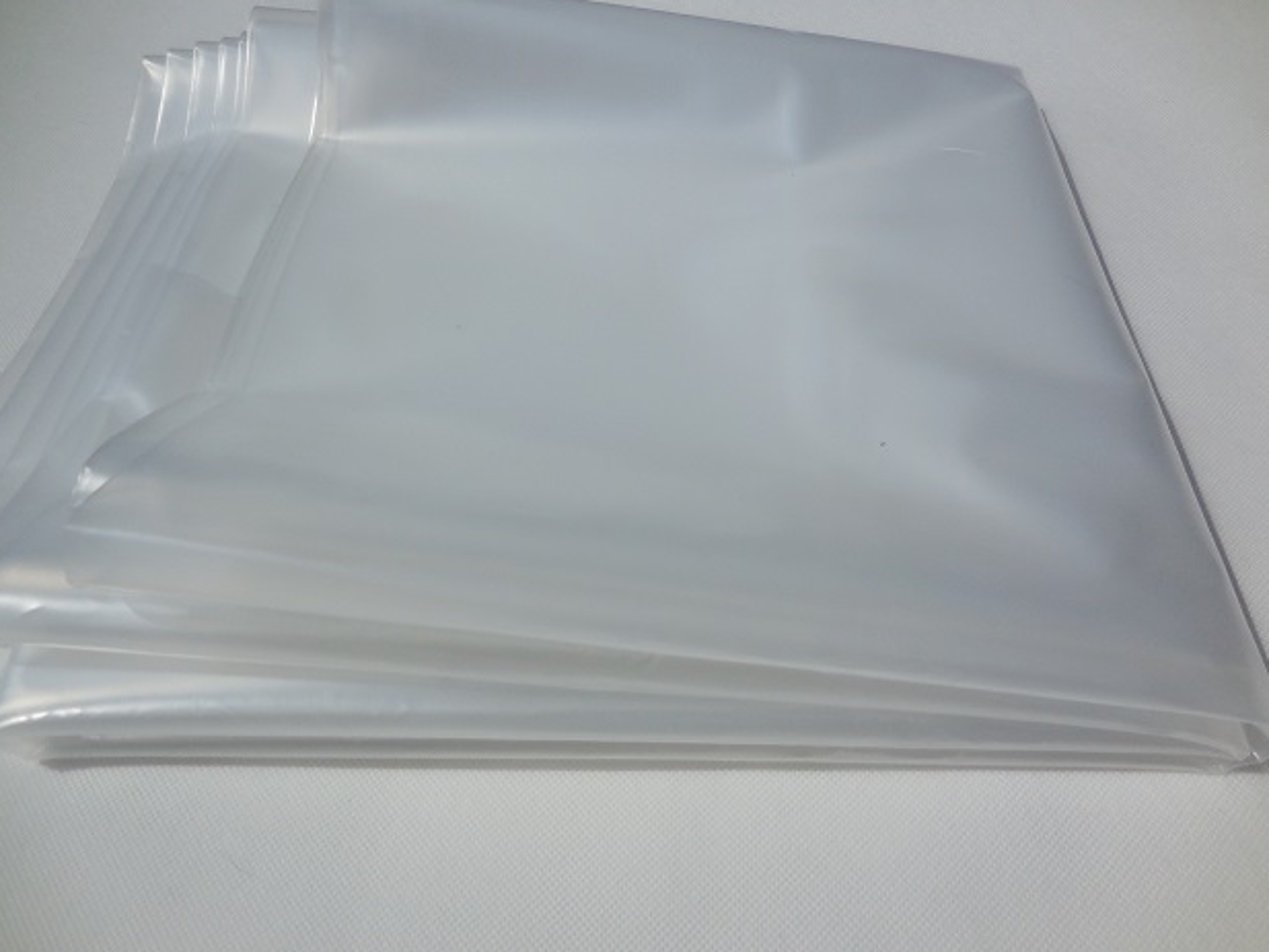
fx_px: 990
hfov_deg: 65.3
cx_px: 609
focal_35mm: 27
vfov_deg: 51.4
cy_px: 461
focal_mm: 4.5
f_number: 6.6
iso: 125
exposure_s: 1/2000
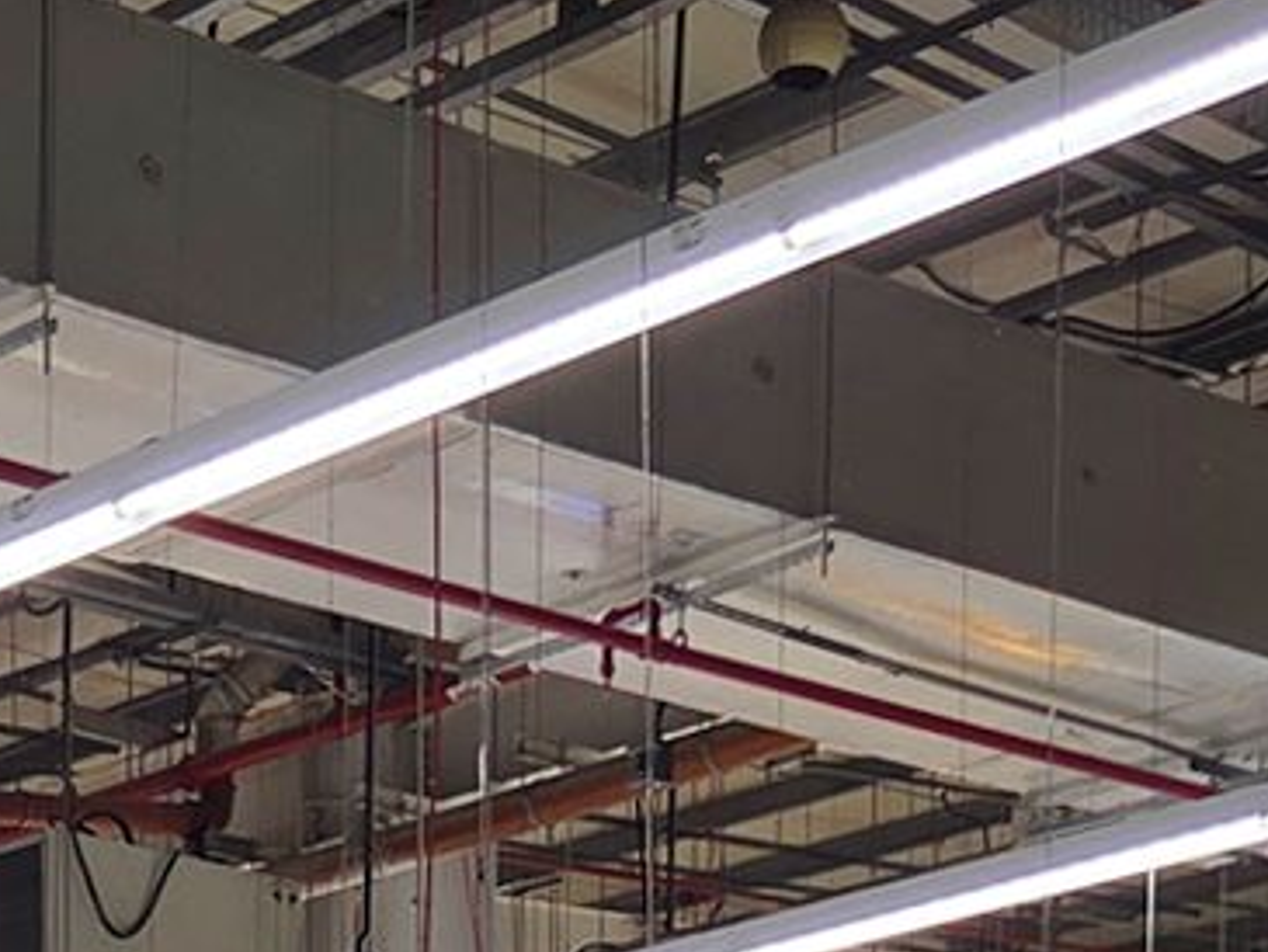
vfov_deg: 10.2
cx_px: -139
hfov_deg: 15.2
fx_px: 4617
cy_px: 2314
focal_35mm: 126
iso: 25
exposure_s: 1/103
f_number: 1.8
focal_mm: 5.4
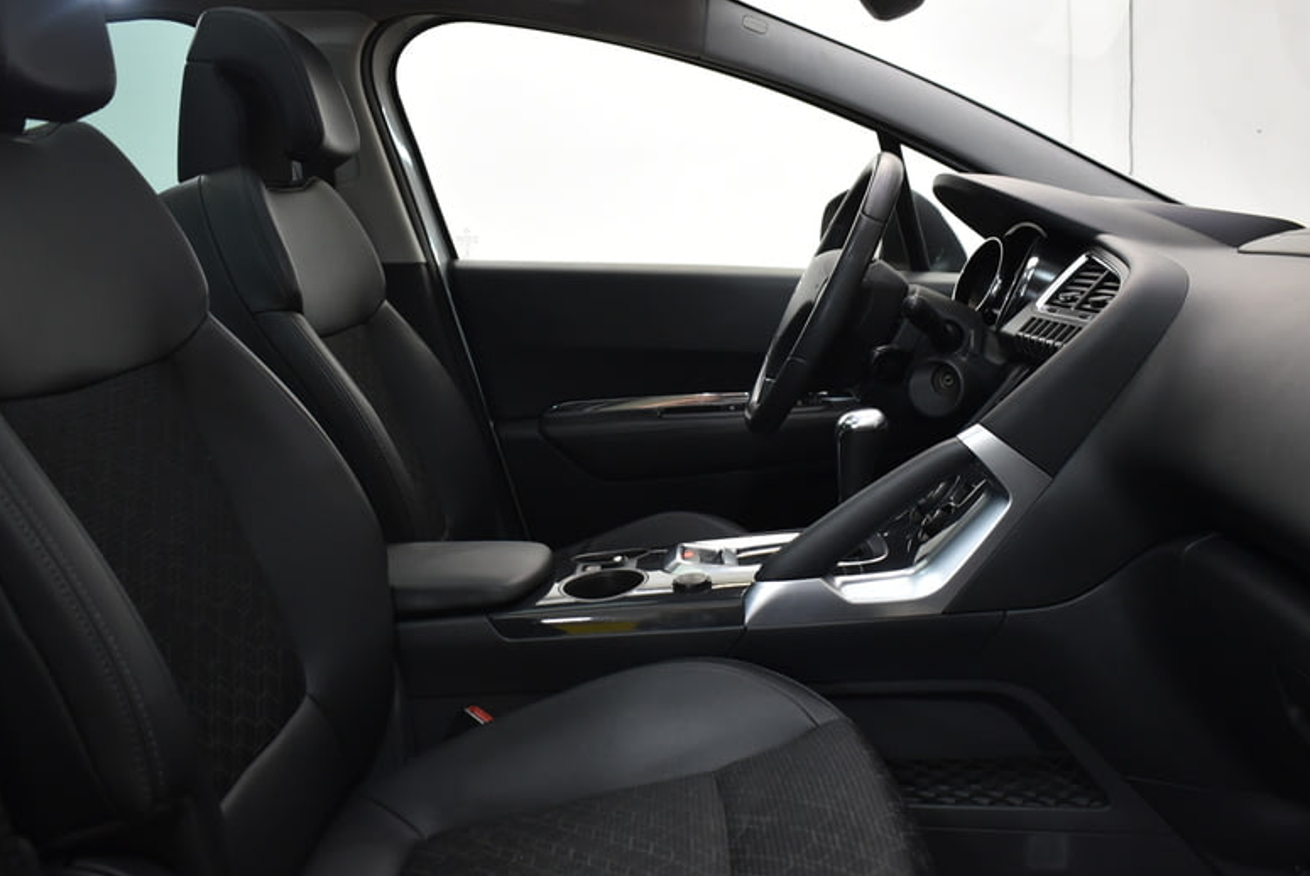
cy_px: 428
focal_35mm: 37
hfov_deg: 52.4
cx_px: 647
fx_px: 1332
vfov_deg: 36.4
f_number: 3.8
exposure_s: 1/30
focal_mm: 21
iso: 800
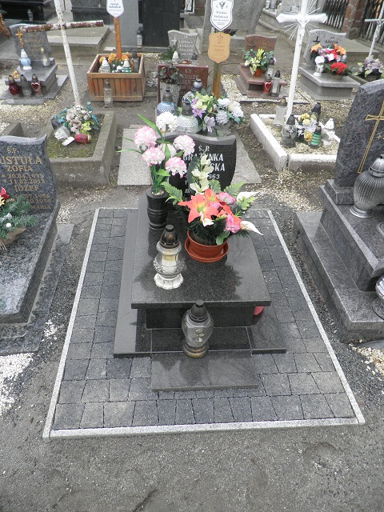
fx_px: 355
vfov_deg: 71.6
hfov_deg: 56.8
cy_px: 256
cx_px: 192
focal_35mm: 24
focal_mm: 4.3
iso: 64
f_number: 3.3
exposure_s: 1/60
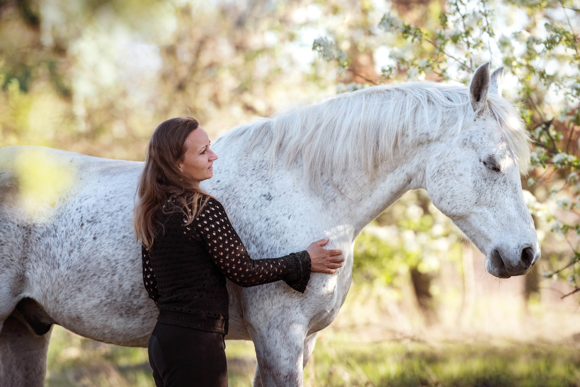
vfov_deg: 6.9
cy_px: 194
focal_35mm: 200
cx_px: 290
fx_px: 3223
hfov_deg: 10.3
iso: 640
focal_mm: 200
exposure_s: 1/2000
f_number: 3.2
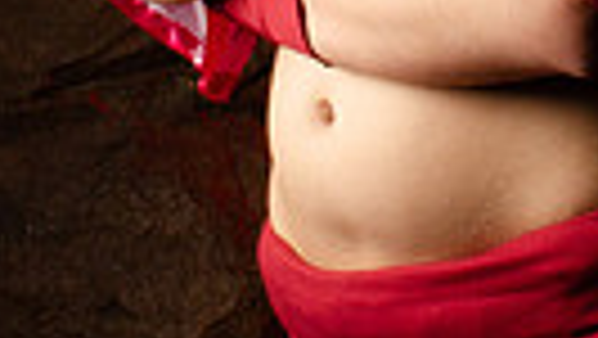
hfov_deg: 9.9
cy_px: -523
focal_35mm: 218
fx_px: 3459
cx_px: 495
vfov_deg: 5.4
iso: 200
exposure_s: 1/15
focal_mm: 32
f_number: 22
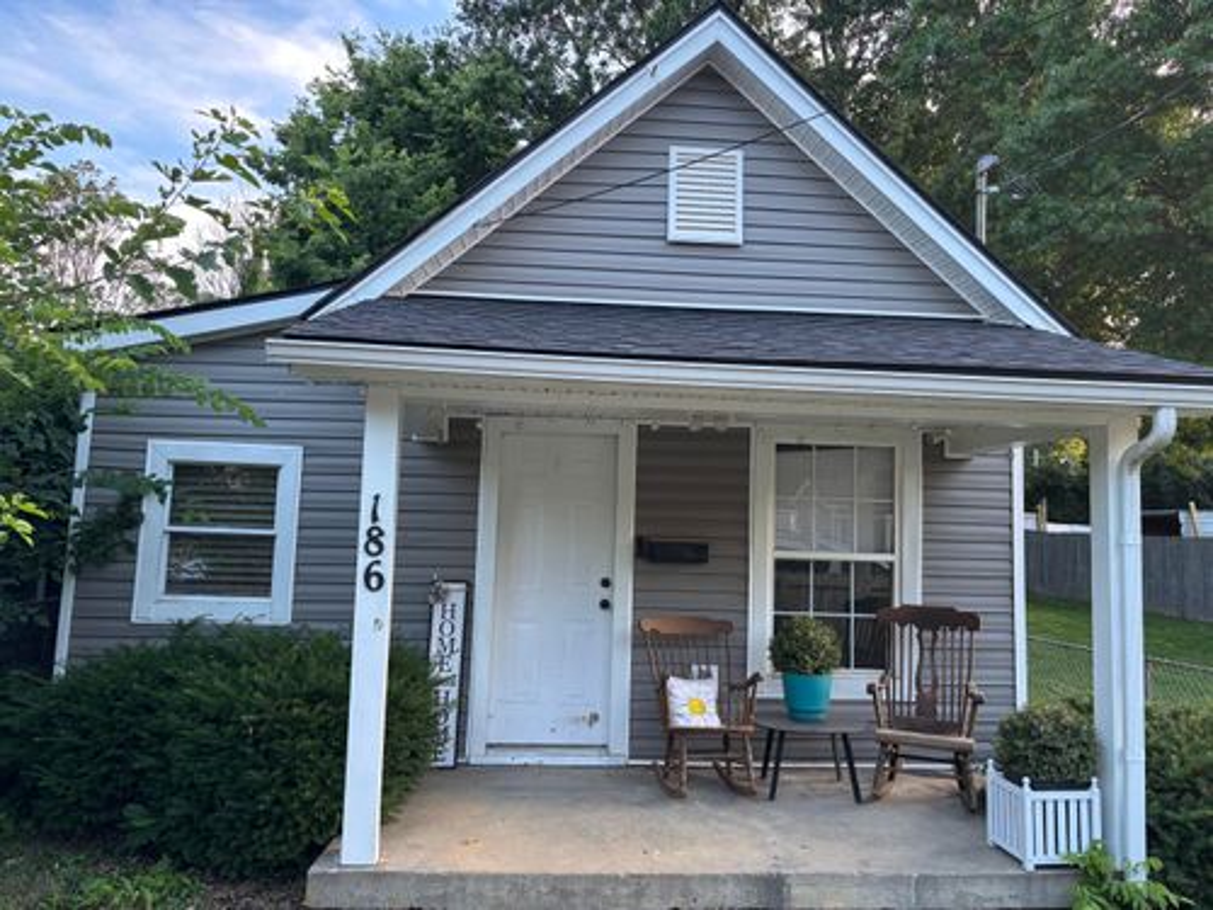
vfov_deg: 53.1
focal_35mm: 26
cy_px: 455
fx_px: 911
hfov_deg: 67.3
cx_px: 606
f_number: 1.6
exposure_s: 1/121
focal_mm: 5.96
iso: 100
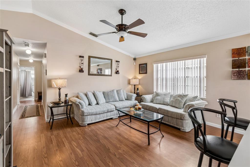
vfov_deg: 77.3
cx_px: 125
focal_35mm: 15
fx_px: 104
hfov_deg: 100.4
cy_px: 84
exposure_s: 1/10
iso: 100
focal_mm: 10
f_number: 7.1
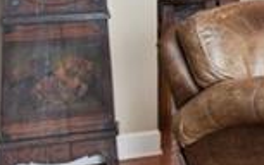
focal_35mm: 112
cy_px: -69
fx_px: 810
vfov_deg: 11.3
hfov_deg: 13.2
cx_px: 654
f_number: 8
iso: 400
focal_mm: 11
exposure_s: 1/40
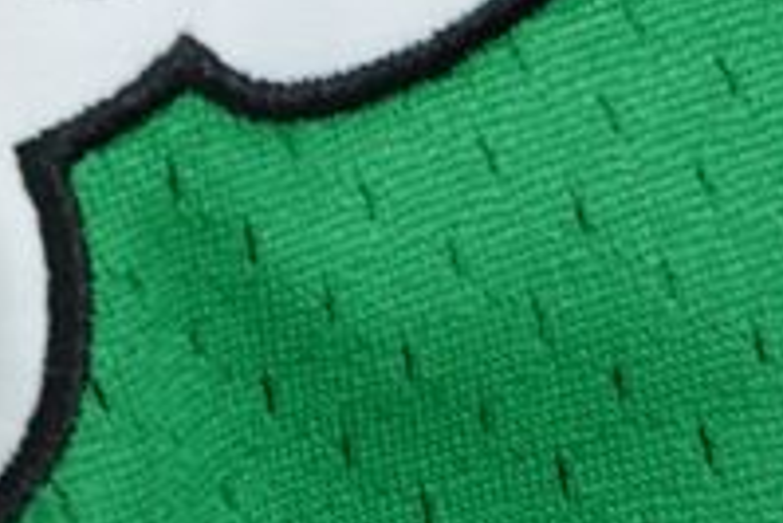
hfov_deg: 8.7
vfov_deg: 6.4
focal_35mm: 211
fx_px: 4592
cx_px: -1212
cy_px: -338
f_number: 10
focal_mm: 35
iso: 1600
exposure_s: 1/100
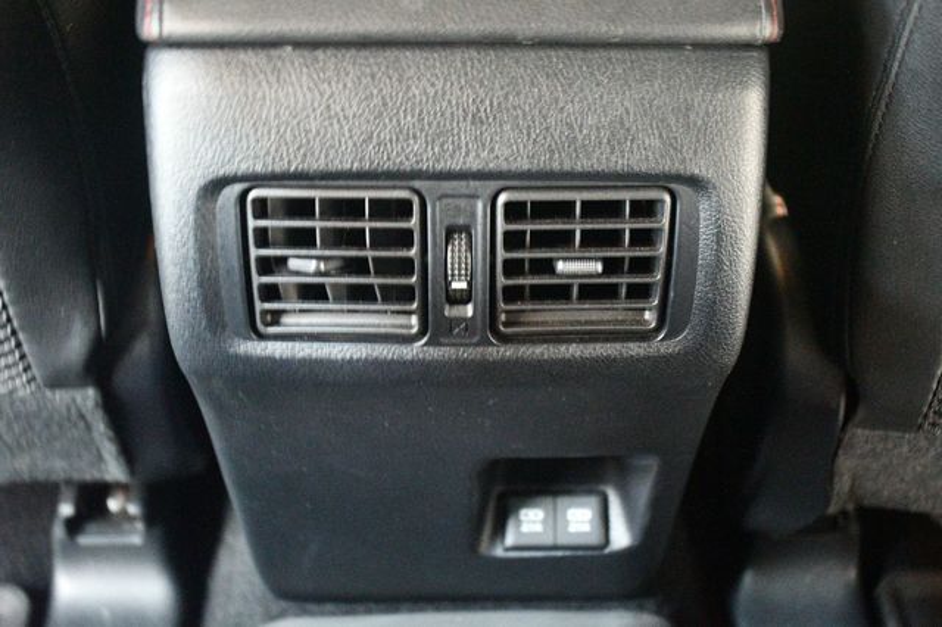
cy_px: 314
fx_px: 1360
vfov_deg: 26.0
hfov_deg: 38.2
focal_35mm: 52
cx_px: 471
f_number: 4.2
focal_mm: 35
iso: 12800
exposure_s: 1/13
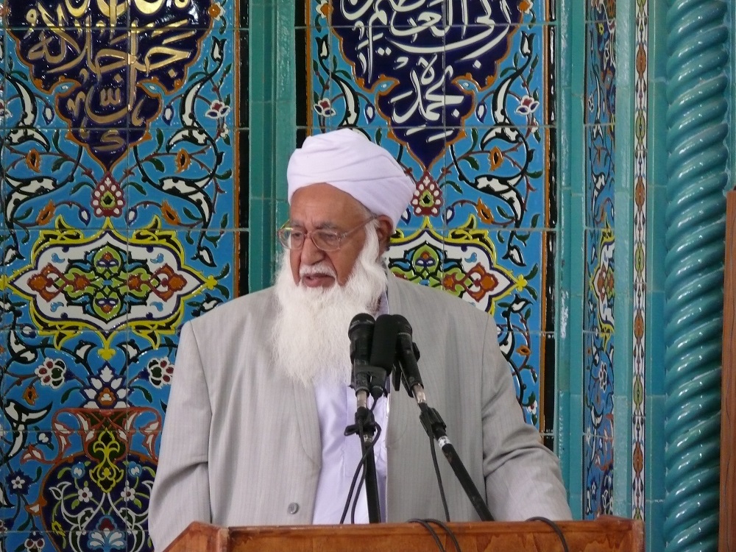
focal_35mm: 316
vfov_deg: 4.7
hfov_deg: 6.3
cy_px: 276
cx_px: 368
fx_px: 6719
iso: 400
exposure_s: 1/30
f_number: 3.6
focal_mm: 66.8
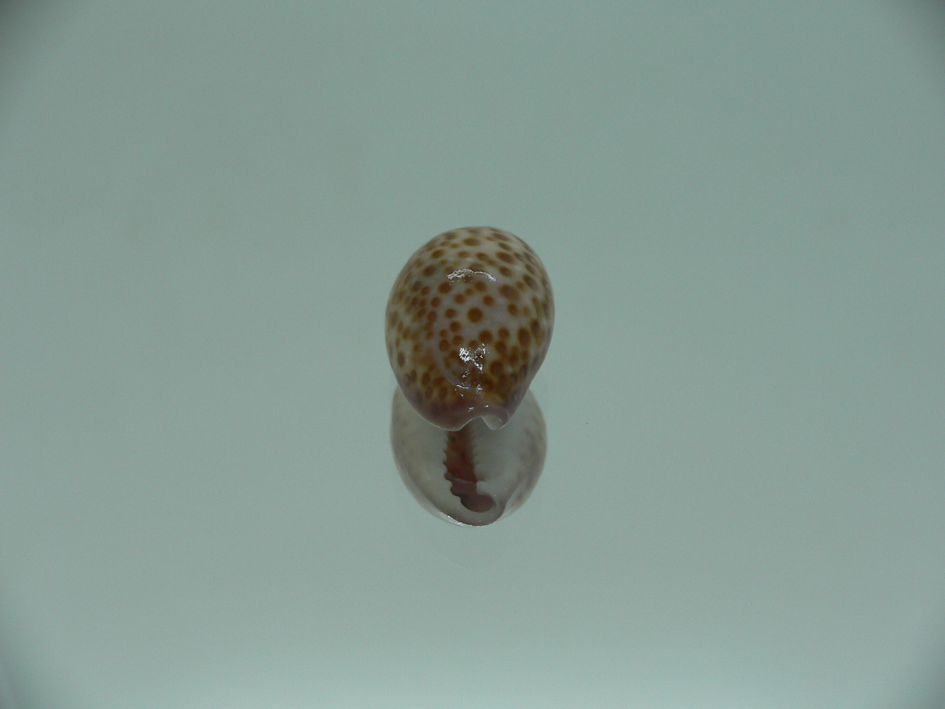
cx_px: 472
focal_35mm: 35
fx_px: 955
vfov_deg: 40.7
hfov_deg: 52.6
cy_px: 354
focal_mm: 4.6
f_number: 2.8
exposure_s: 1/60
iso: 80
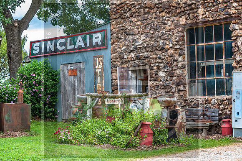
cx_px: 121
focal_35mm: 82
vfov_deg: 16.5
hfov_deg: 24.6
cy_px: 80
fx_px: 554
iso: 100
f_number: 9
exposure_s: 1/80
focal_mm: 55
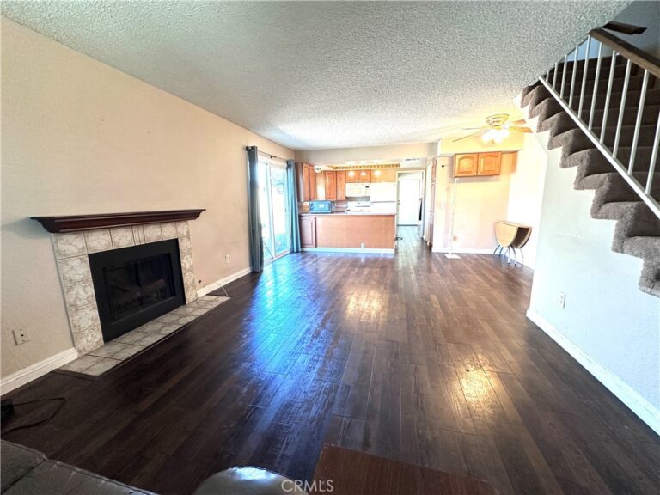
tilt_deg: -9.9
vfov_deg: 85.7
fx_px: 267
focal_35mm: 14
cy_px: 248
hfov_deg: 102.1
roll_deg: +0.8
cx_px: 330
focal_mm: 2.22
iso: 250
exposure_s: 1/60
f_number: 2.2
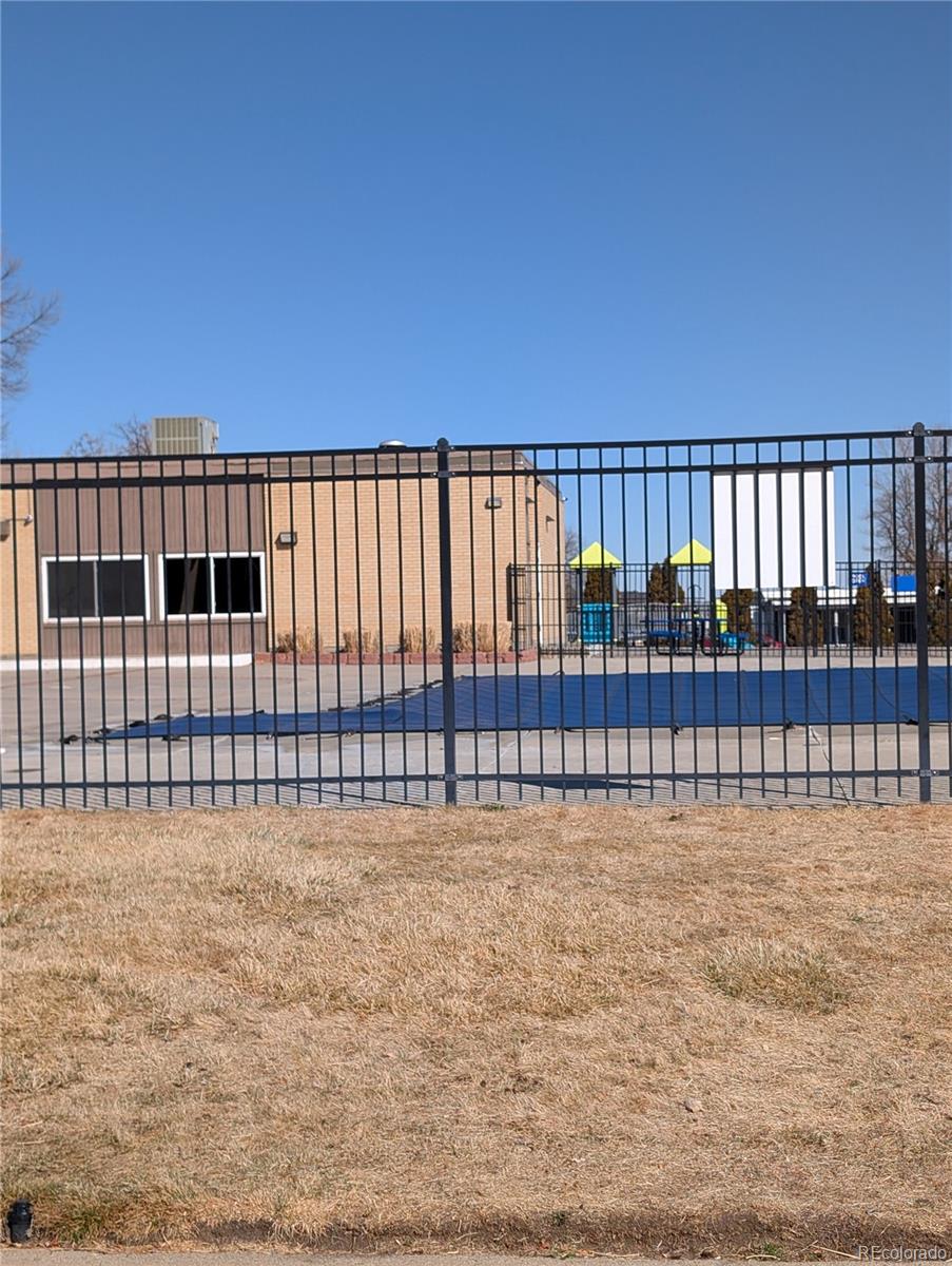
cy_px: 633
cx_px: 476
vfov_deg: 38.9
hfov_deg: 29.7
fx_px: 1793
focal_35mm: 49
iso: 24
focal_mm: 6.9
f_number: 1.68
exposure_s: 1/2222
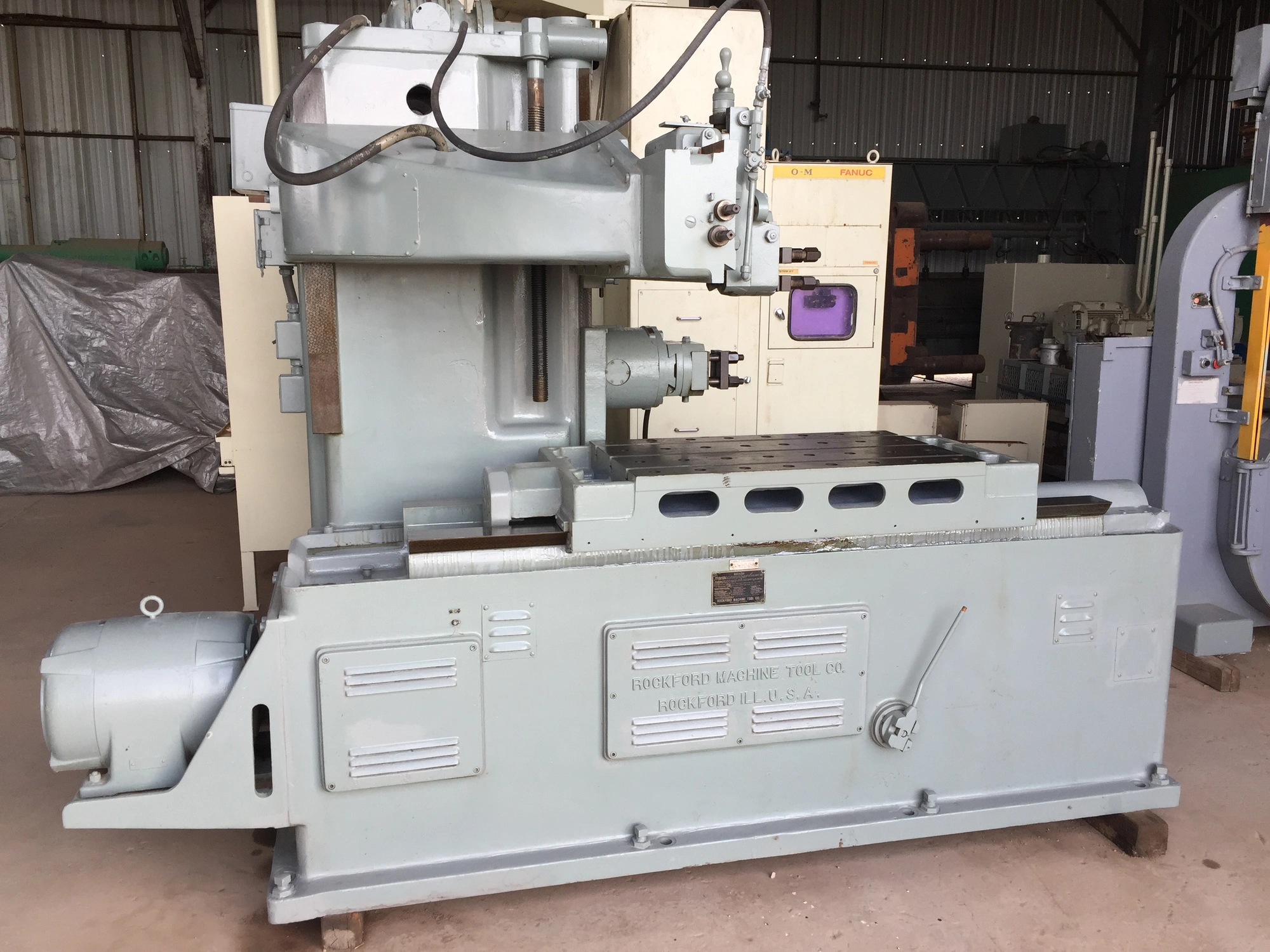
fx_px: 1064
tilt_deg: -11.3
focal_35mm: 29
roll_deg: -1.1
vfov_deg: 48.2
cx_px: 635
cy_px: 476
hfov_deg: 61.7
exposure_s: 1/120
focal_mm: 4.15
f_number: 2.2
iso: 40
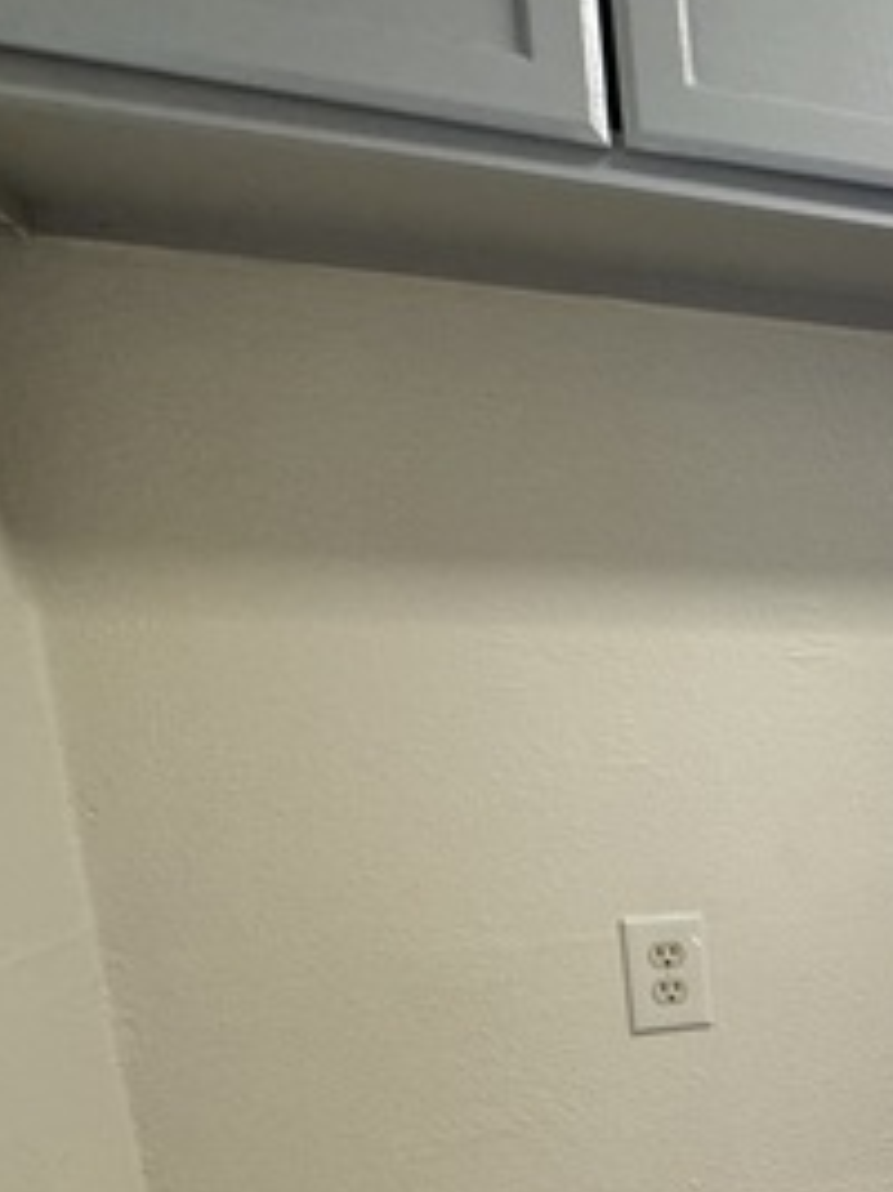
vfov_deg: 49.9
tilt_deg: -11.7
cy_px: 933
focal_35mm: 35
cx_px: 1230
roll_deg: +0.9
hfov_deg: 30.0
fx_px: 1205
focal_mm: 2.22
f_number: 2.2
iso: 320
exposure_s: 1/120
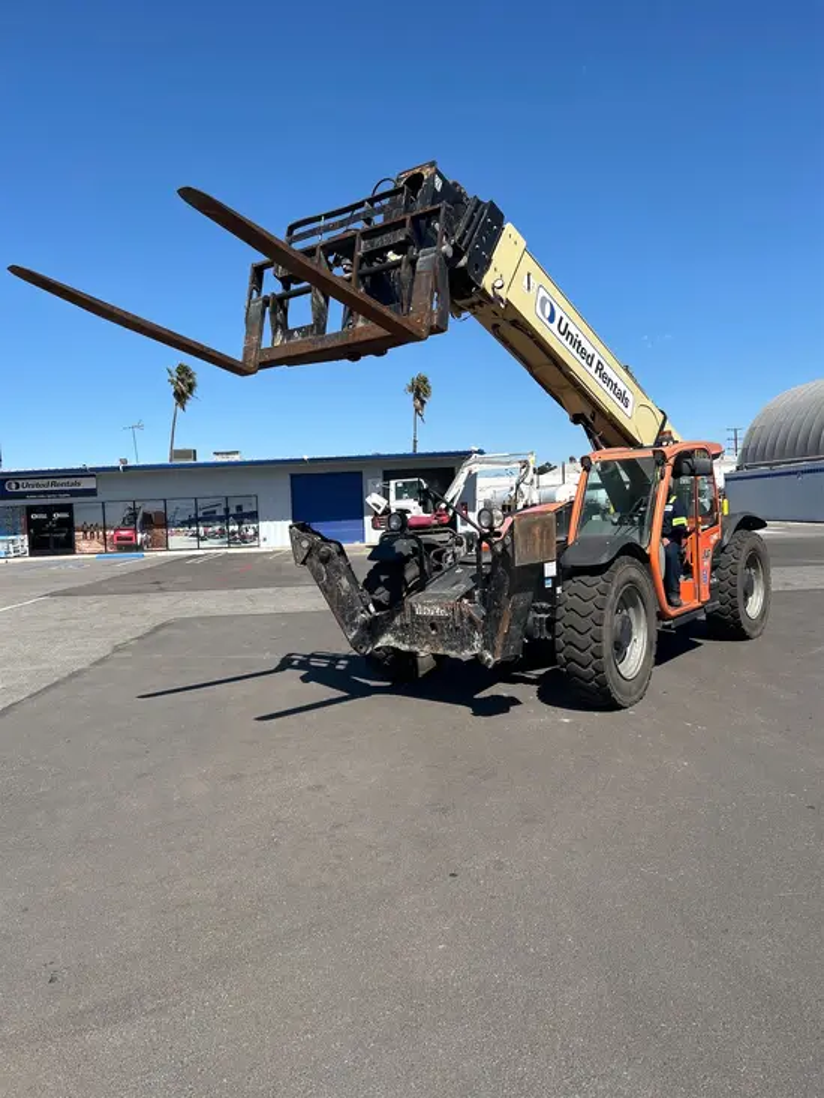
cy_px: 549
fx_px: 825
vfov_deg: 67.3
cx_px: 412
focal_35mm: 26
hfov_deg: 53.1
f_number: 1.5
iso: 50
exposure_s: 1/4444
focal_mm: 5.7
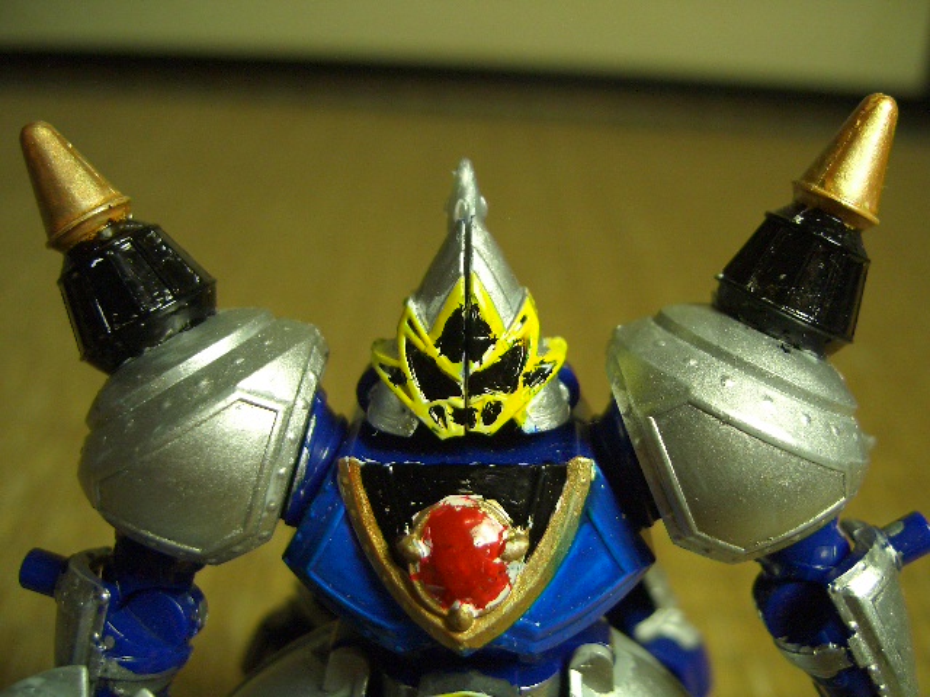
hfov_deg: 47.9
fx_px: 1048
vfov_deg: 36.8
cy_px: 348
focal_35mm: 39
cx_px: 465
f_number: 2.8
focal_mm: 8
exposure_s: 1/100
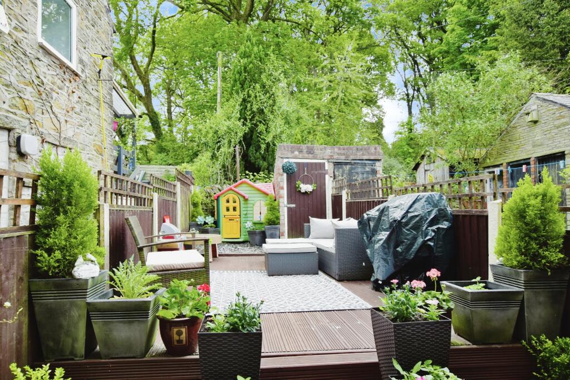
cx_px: 285
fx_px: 356
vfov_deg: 56.2
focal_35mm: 22
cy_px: 190
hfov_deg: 77.3
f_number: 7.1
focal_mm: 15
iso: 400
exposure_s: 1/160
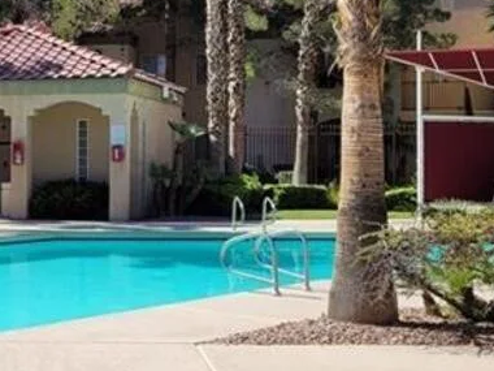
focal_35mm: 70
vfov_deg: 21.0
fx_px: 999
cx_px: -1
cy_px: 147
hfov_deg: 26.3
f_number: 1.8
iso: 40
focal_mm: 5.4
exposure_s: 1/2314
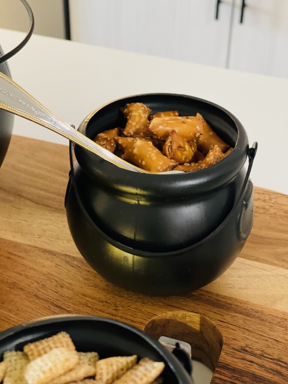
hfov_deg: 22.9
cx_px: 144
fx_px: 710
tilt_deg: -37.0
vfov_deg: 30.3
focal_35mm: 64
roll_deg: -1.0
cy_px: 192
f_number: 2.2
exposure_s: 1/17
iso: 400
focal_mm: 7.5
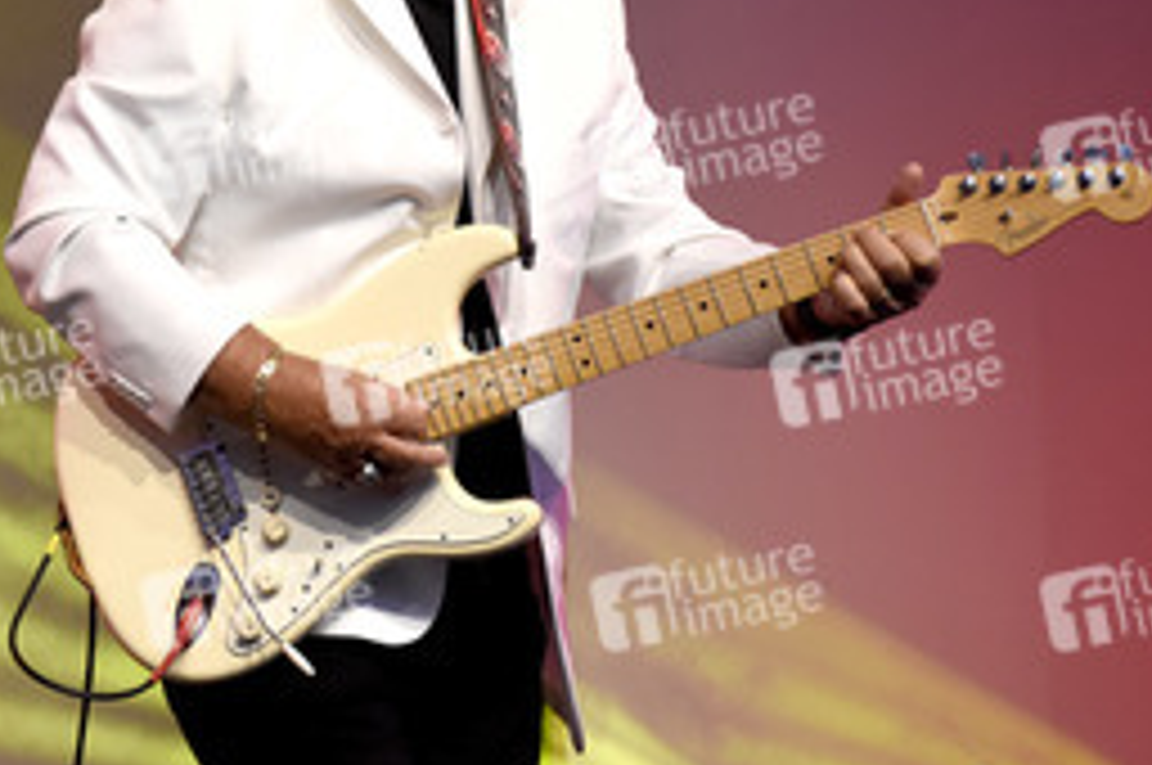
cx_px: 317
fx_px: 5912
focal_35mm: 185
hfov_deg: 11.1
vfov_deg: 7.4
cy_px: 261
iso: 1600
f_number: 6.3
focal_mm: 70
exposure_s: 1/160
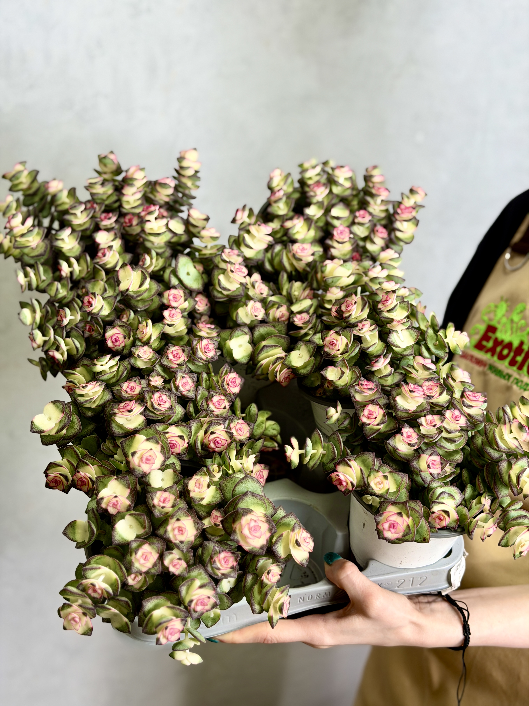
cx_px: 264
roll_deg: -3.6
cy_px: 353
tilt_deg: -13.0
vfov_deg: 39.7
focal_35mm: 48
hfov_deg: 30.3
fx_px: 978
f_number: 1.78
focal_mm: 6.76
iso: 50
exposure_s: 1/132
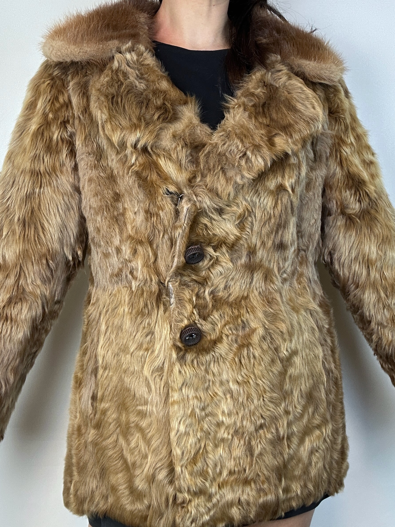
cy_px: 264
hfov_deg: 58.9
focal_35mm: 23
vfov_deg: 73.9
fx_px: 350
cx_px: 198
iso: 50
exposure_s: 1/100
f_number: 1.9
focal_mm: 2.69
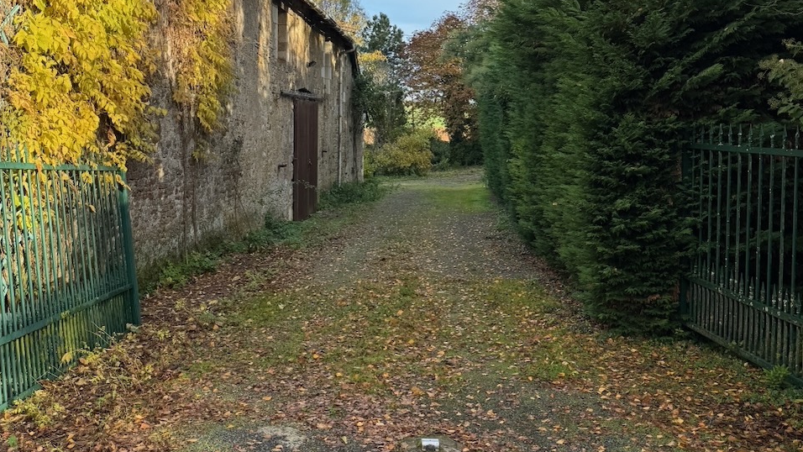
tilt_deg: -0.9
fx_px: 745
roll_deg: -1.3
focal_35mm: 35
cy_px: 118
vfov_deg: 33.1
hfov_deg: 56.6
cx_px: 401
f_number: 1.78
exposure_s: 1/1488
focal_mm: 6.76
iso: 80
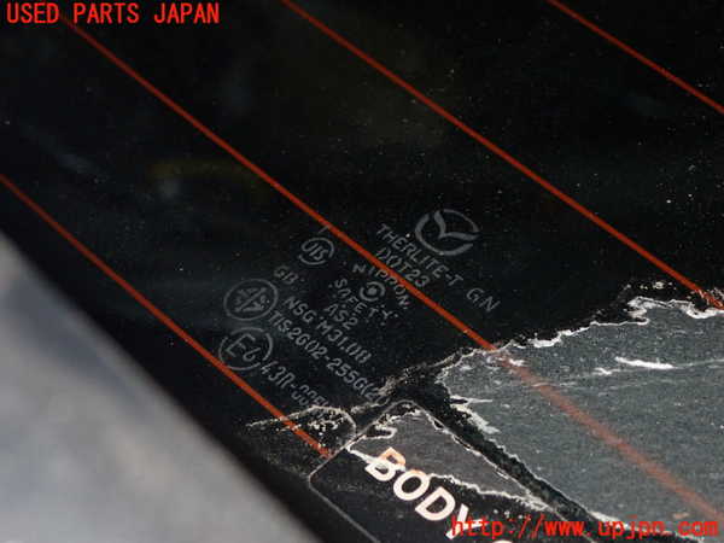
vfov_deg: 15.7
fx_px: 1966
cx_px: 362
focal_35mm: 94
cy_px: 272
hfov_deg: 20.9
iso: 800
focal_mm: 16.79
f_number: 14
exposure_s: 1/100
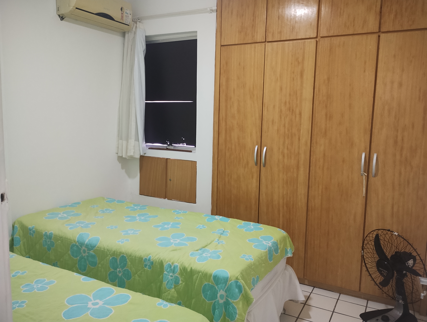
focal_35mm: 28
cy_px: 161
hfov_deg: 63.4
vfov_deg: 49.9
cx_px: 214
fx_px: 346
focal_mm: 4.27
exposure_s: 1/30
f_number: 1.8
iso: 1428
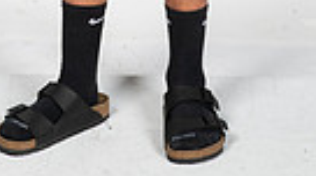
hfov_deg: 10.0
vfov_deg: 5.3
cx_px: 114
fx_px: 1799
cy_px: -331
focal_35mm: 215
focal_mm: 62
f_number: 7.1
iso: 250
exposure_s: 1/400
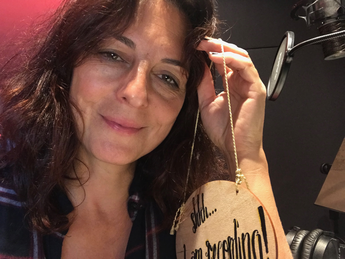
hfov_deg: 56.8
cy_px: 130
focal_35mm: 32
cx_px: 172
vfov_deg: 44.2
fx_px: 319
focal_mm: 2.87
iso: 160
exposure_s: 1/20
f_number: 2.2
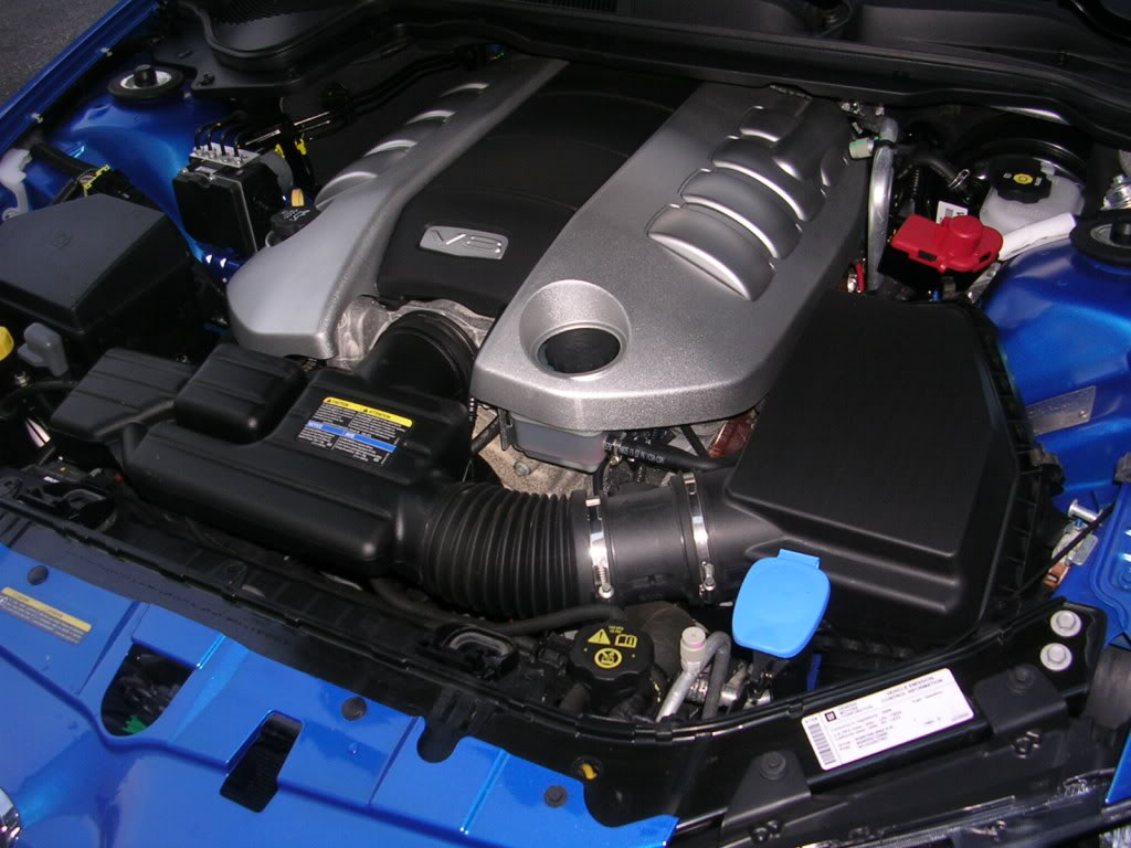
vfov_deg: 37.7
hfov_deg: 49.0
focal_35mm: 38
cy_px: 424
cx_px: 566
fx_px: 1242
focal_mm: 5.8
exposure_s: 1/60.1
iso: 50
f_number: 2.8
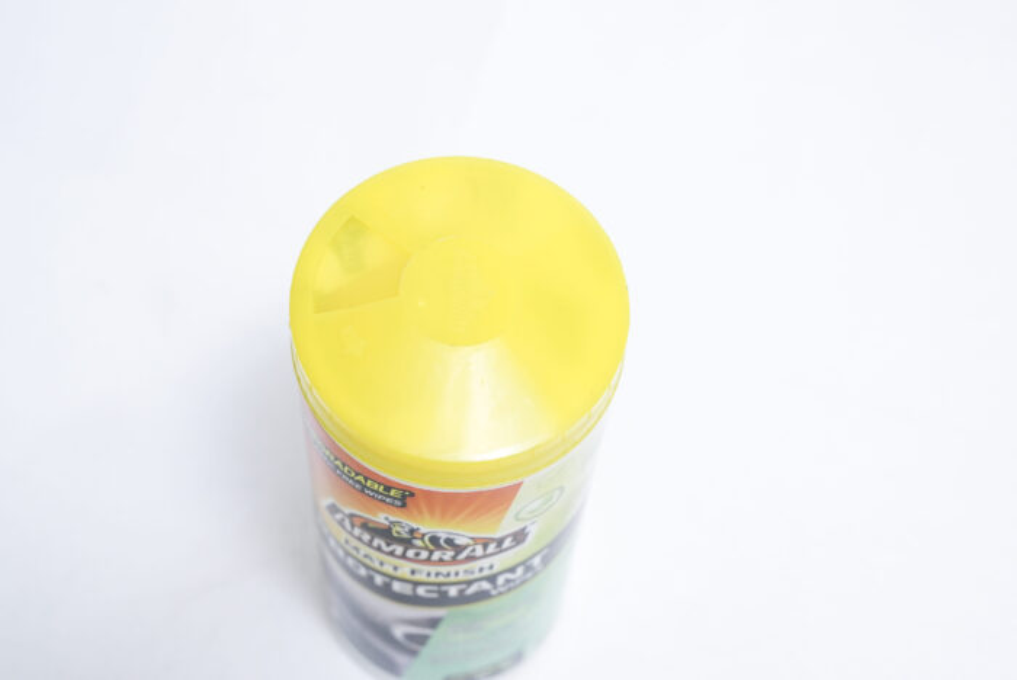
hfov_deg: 28.8
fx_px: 1979
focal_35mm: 70
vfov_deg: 19.5
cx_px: 508
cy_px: 340
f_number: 8
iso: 3200
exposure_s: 1/250
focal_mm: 70
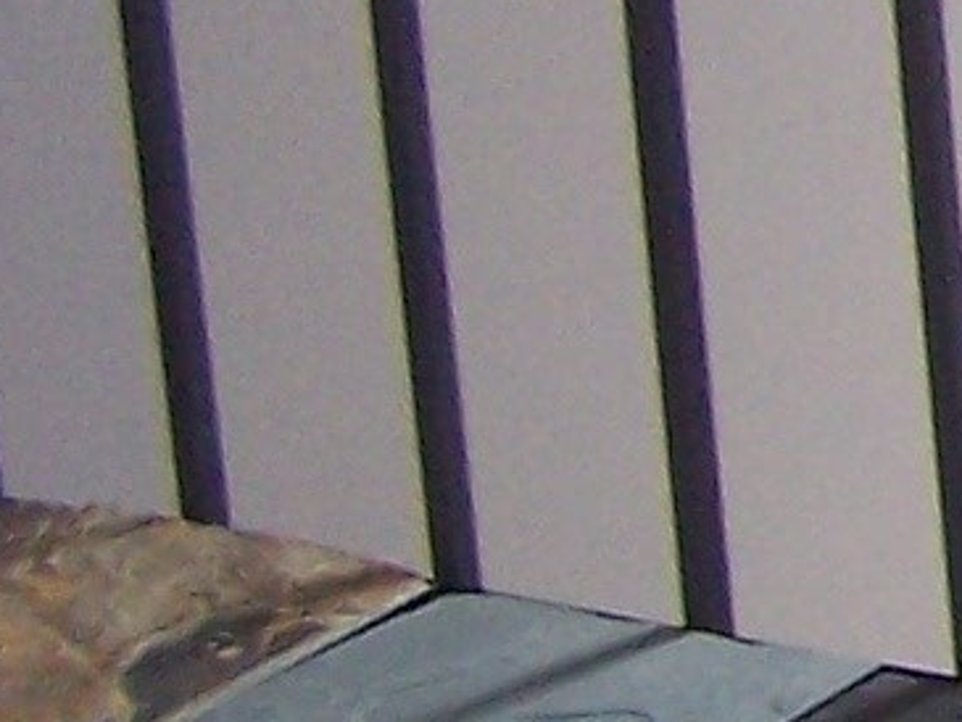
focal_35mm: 268
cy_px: -395
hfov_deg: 6.4
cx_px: 3379
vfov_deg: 5.5
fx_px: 7450
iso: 140
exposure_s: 1/90
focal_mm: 6.3
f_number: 2.8
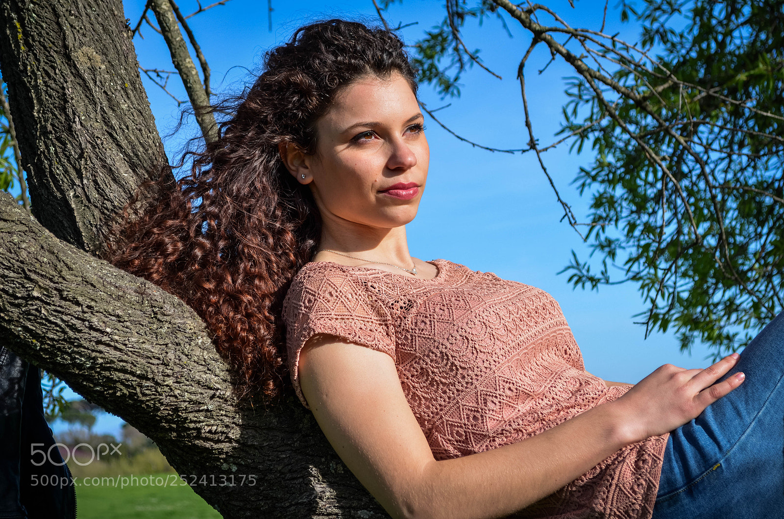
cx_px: 392
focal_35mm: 72
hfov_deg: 28.1
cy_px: 260
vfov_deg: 18.8
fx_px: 1564
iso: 100
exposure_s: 1/320
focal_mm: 48
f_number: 5.6
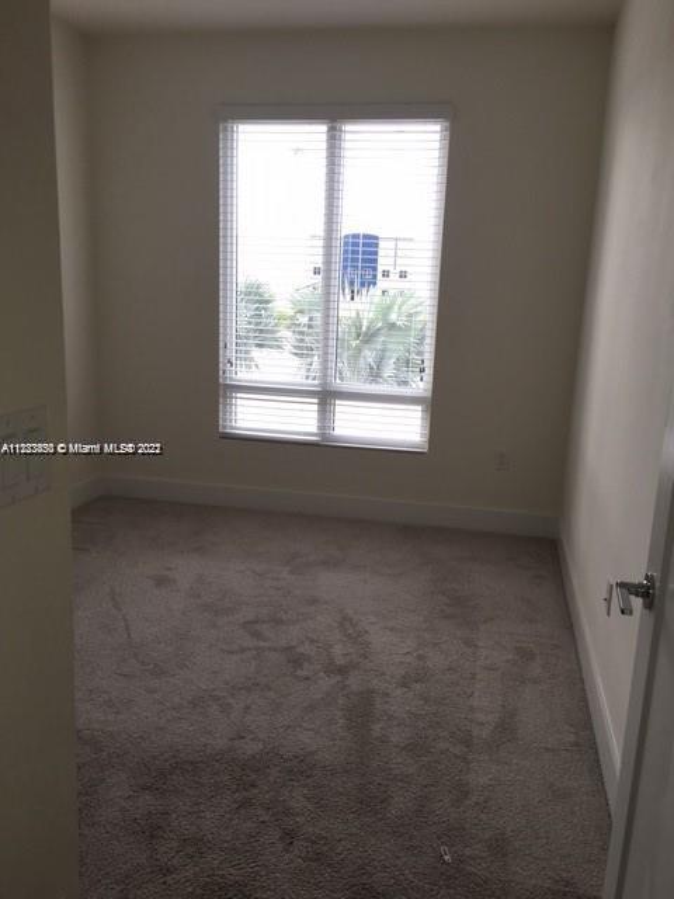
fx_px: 753
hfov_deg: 48.2
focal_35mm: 29
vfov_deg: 61.7
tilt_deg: -12.7
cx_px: 337
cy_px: 450
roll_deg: -2.9
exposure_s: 1/44
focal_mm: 4.15
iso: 25
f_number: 2.2
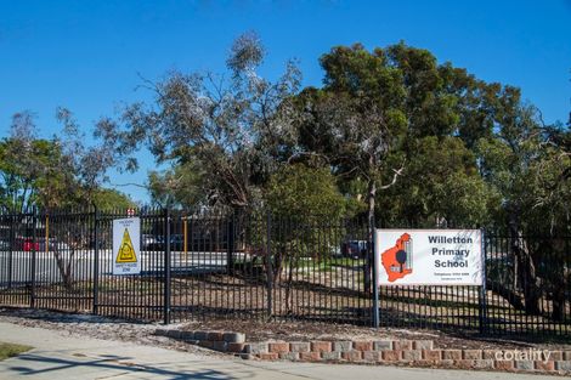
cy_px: 190
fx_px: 920
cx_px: 286
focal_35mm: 58
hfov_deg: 34.5
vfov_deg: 23.4
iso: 200
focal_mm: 39
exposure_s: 1/100
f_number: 13
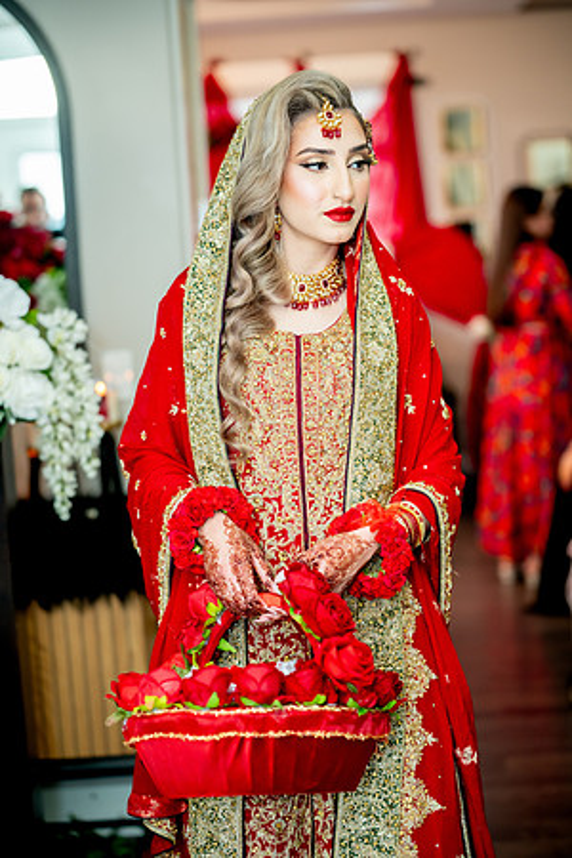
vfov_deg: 29.7
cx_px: 286
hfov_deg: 20.0
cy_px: 429
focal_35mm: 68
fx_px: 1621
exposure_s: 1/200
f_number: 2
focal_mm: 68
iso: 800
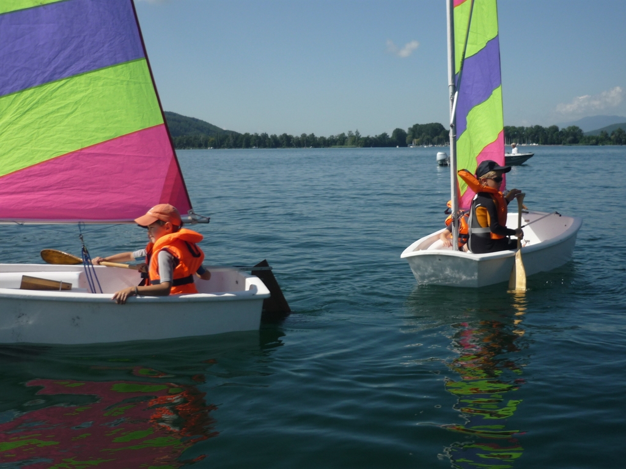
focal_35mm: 44
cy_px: 234
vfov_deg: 32.9
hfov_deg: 42.9
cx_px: 313
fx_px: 796
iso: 100
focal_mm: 7.2
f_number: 9
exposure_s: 1/200
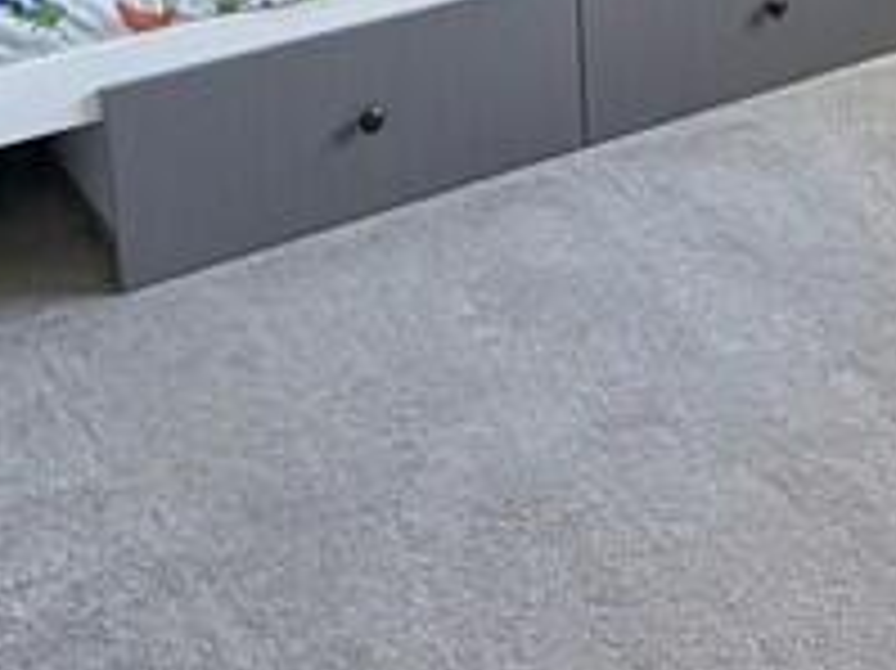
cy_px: -261
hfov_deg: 25.9
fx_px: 1863
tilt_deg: -13.9
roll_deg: -0.5
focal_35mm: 72
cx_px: 860
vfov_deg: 18.6
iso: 250
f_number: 2.2
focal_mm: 2.22
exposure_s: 1/121
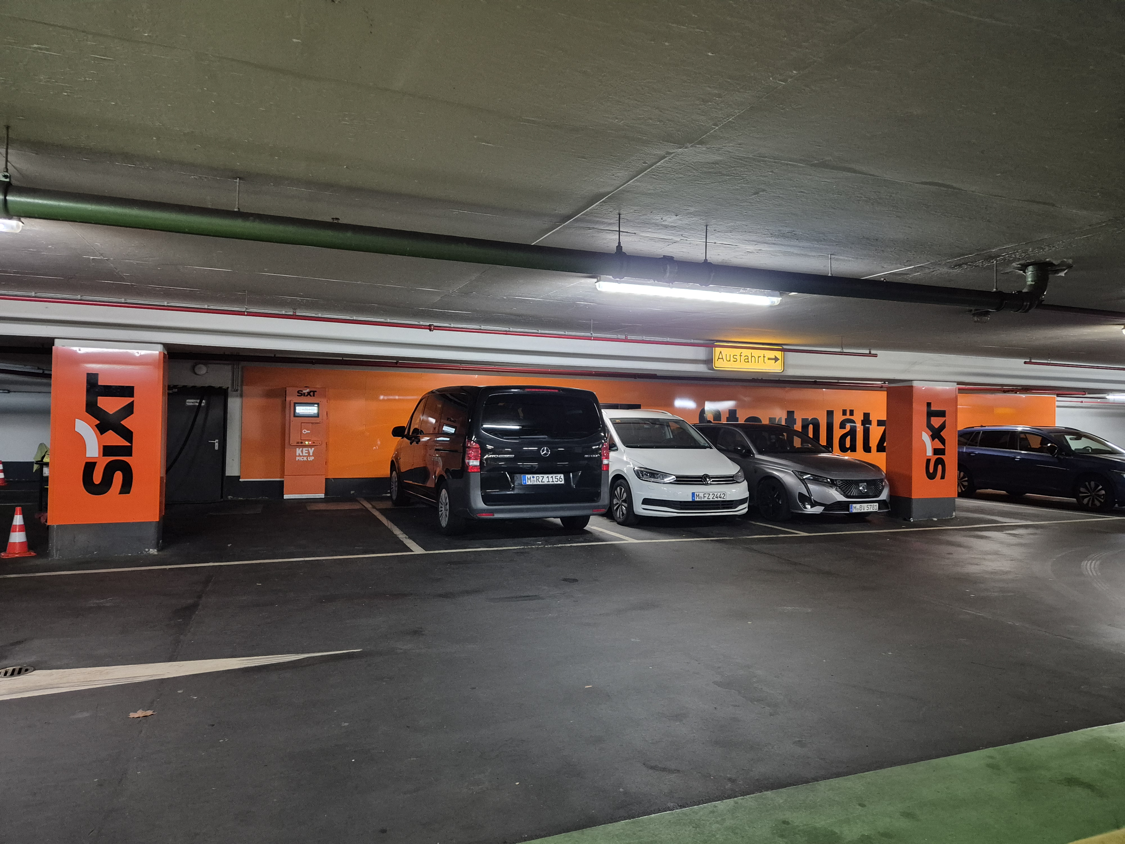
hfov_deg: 73.9
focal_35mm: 23
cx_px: 562
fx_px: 747
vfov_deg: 58.9
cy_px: 422
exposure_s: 1/50
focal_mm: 5.4
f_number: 1.8
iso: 1250
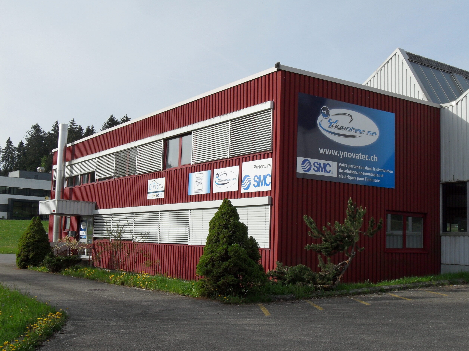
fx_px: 583
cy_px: 176
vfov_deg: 33.6
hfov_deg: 43.8
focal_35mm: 43
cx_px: 239
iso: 80
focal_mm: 7.7
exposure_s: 1/500
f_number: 5.6
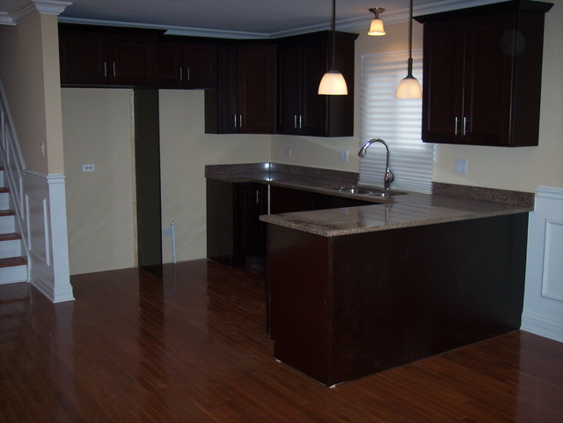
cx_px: 282
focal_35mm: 39
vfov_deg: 36.8
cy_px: 212
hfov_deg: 47.9
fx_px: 634
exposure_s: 1/60
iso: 100
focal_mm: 8
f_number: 2.8
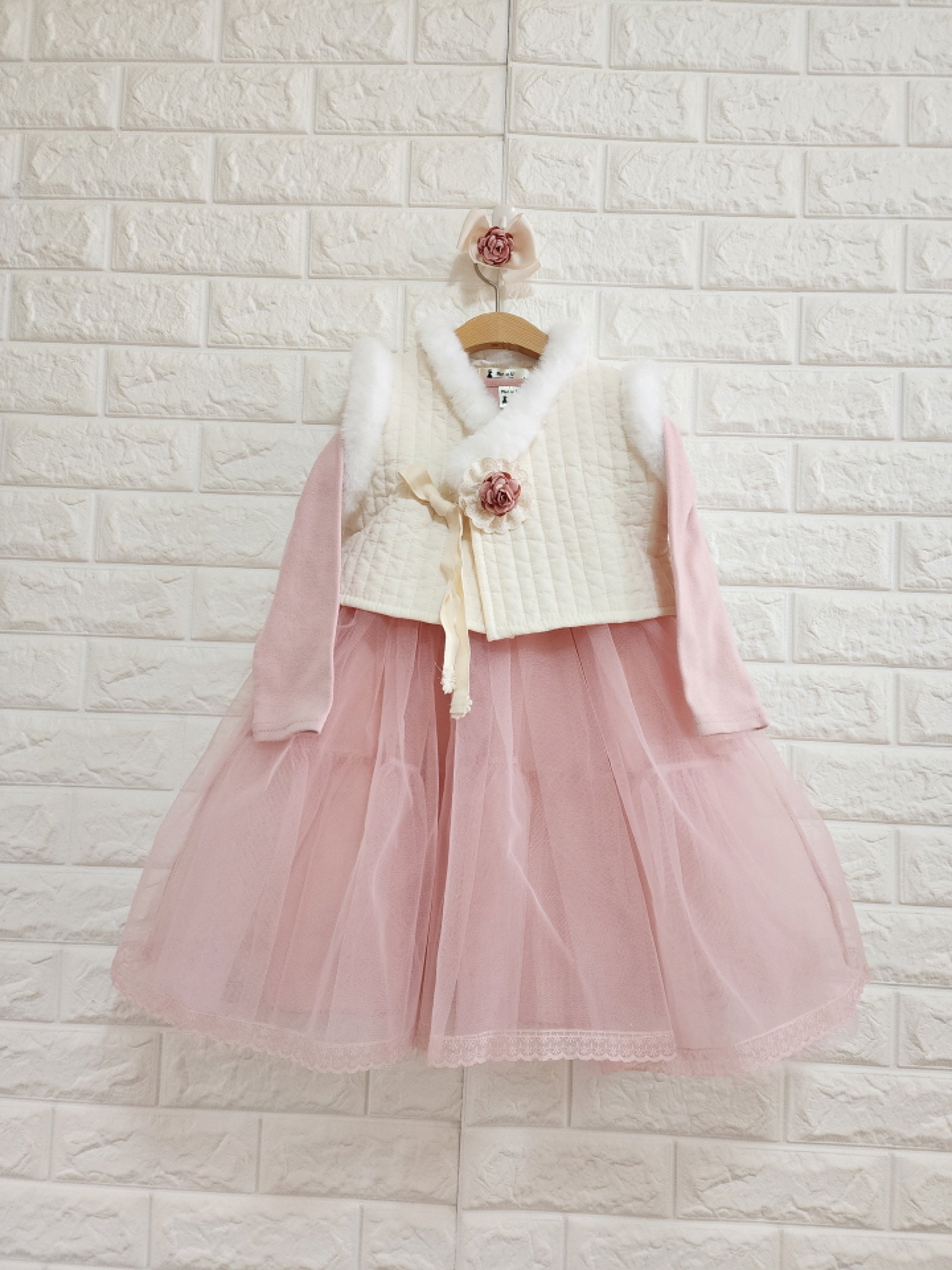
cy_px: 635
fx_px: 843
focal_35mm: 23
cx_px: 476
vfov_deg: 73.9
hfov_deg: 58.9
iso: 200
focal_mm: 6.4
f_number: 1.8
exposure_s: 1/180
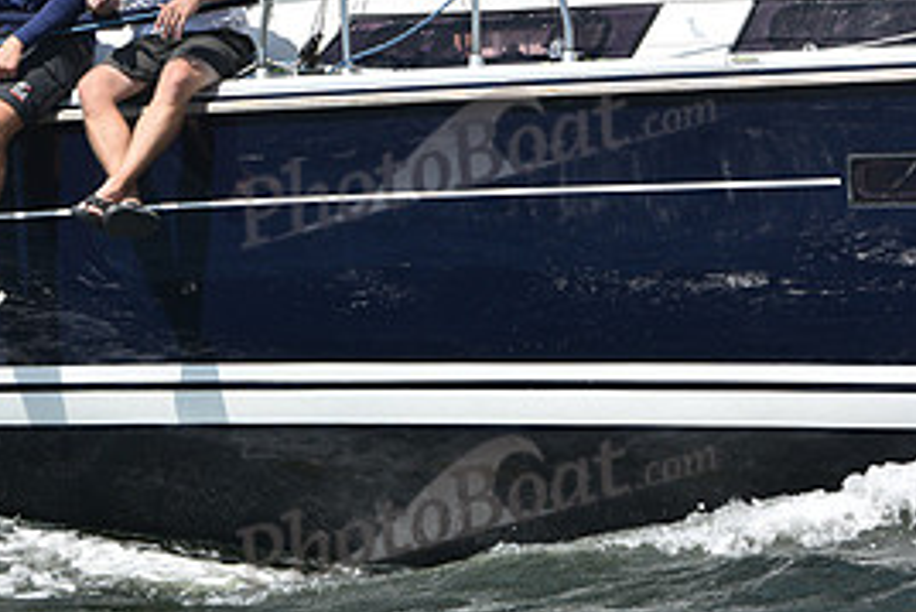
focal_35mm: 292
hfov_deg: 7.0
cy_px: 29
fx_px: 7433
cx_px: 62
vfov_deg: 4.7
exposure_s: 1/1250
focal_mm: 135
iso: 250
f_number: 7.1
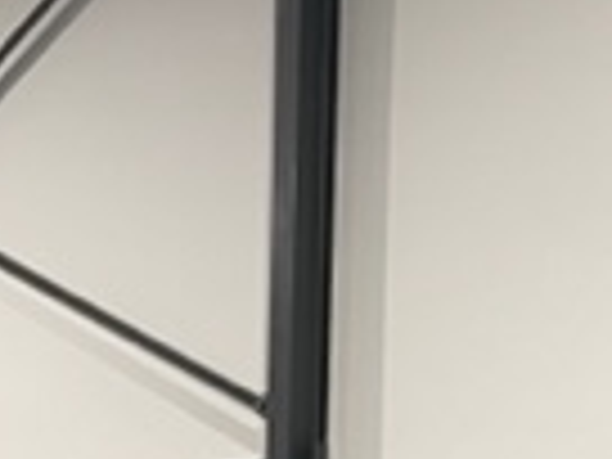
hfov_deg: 15.6
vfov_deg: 10.7
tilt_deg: -8.7
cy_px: 1040
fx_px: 2157
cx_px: -108
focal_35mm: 122
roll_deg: +0.1
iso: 100
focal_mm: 4.2
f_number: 1.6
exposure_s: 1/50
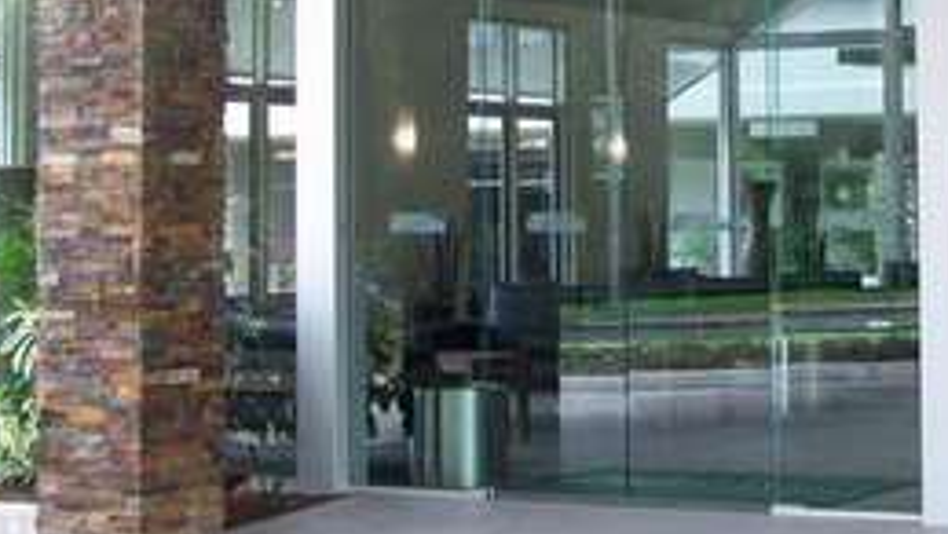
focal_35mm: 96
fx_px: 2414
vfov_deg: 12.5
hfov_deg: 21.9
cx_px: 750
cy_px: -7
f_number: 2.8
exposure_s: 1/80
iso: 64
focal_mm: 6.3
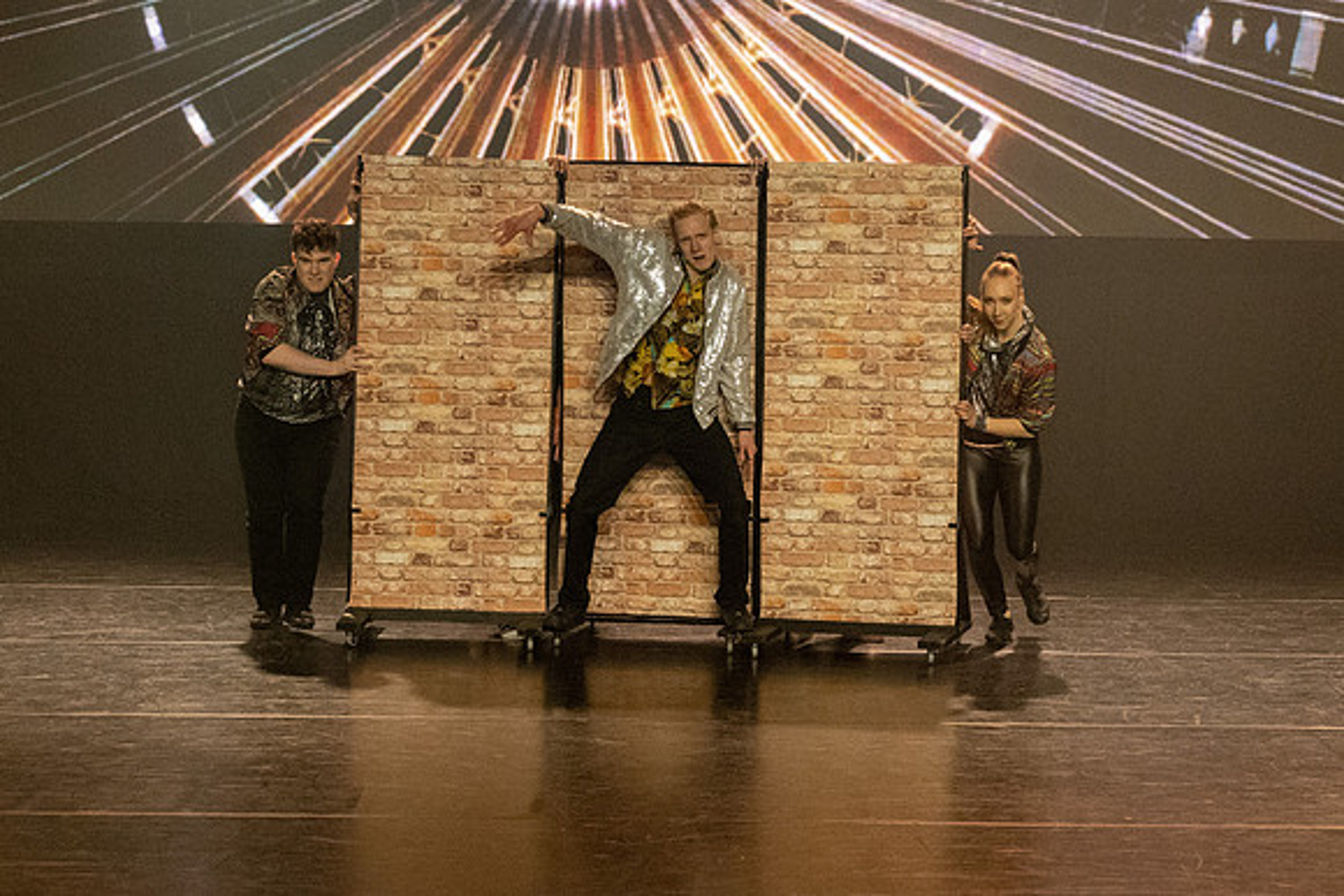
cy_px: 505
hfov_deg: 21.5
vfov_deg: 14.5
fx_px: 3534
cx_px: 683
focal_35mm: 95
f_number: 4
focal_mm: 44
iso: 5000
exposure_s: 1/100
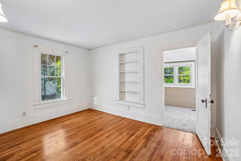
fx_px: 100
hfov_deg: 100.4
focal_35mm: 15
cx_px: 120
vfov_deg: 77.3
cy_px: 80
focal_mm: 10
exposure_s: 1/13
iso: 400
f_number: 8
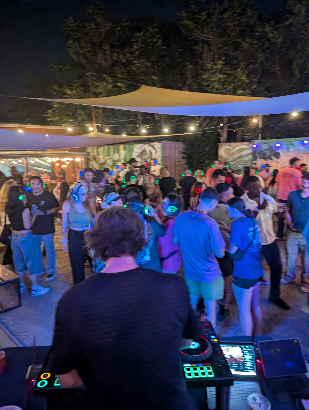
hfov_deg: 56.9
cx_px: 154
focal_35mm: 24
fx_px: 285
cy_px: 205
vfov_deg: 71.5
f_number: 1.68
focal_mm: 6.9
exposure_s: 1/20
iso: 639
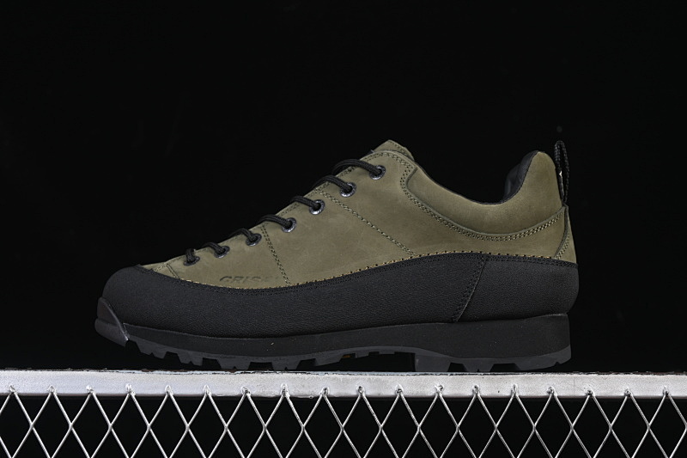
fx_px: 1431
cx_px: 344
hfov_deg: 27.0
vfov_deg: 18.2
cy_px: 229
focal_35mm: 75
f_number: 6.3
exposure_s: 1/60
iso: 160
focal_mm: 50
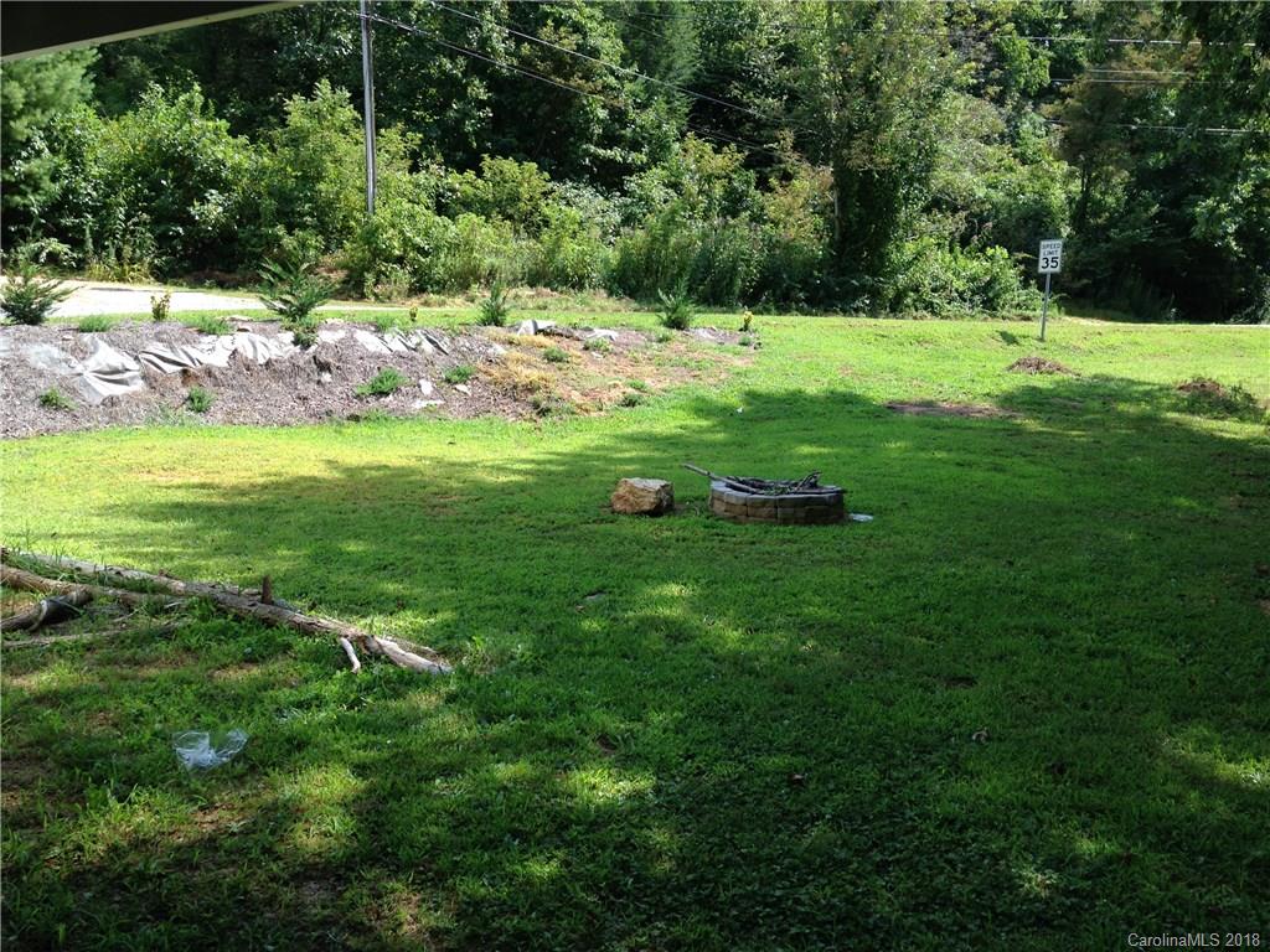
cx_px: 635
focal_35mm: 33
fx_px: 1211
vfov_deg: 42.9
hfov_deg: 55.4
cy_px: 476
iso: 50
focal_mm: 4.12
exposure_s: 1/589
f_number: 2.4
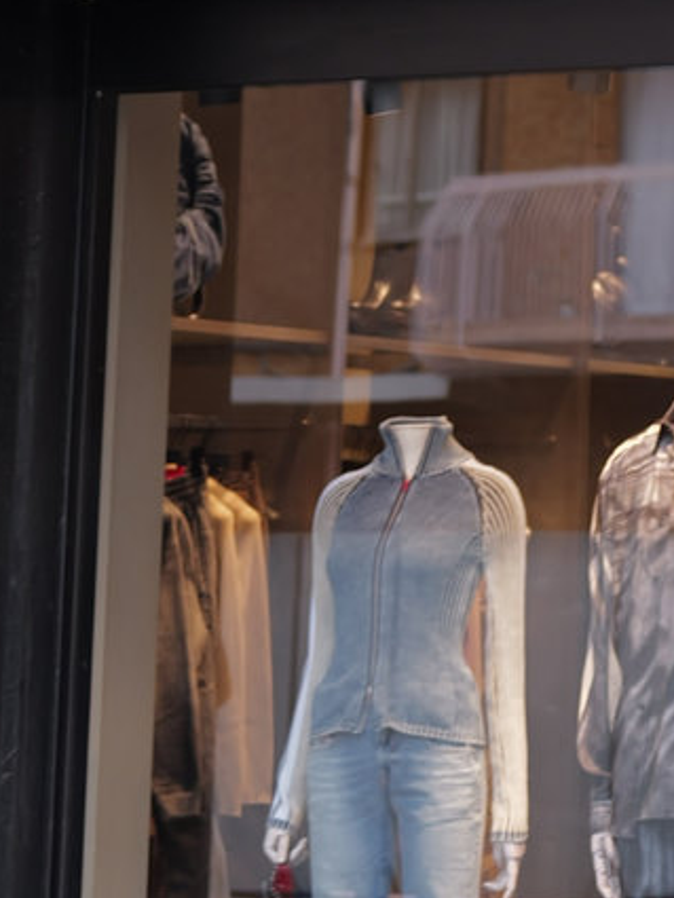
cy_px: -535
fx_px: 5164
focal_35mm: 199
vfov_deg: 9.6
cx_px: 1273
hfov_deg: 7.2
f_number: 2.2
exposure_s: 1/100
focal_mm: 43
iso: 100
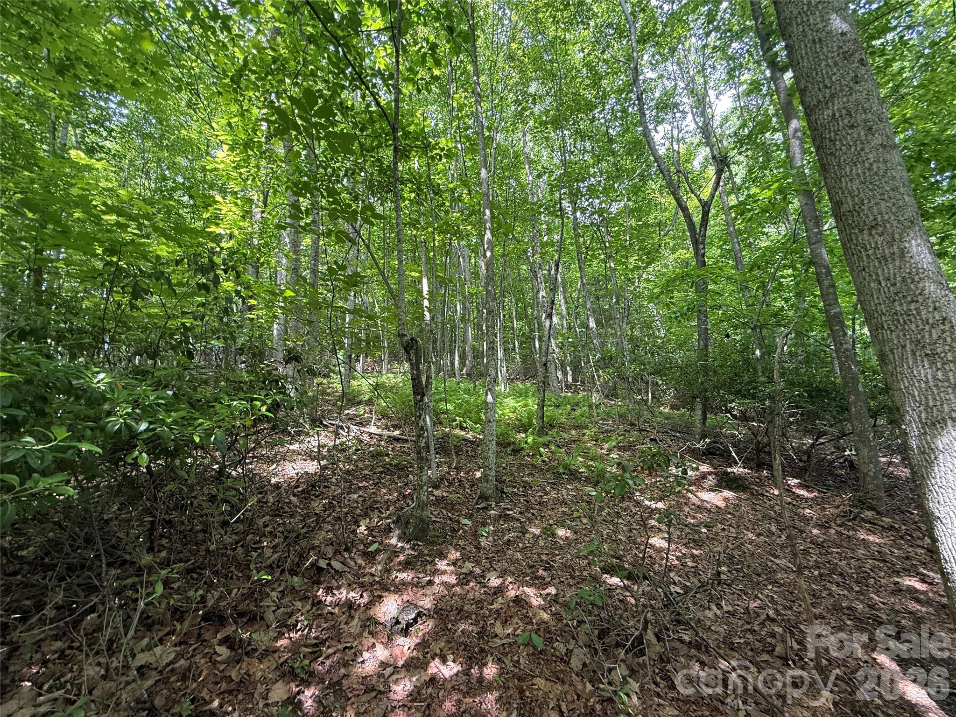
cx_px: 478
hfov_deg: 102.1
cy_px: 358
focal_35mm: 14
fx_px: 387
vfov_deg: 85.7
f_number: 2.2
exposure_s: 1/99
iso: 125
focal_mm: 2.22
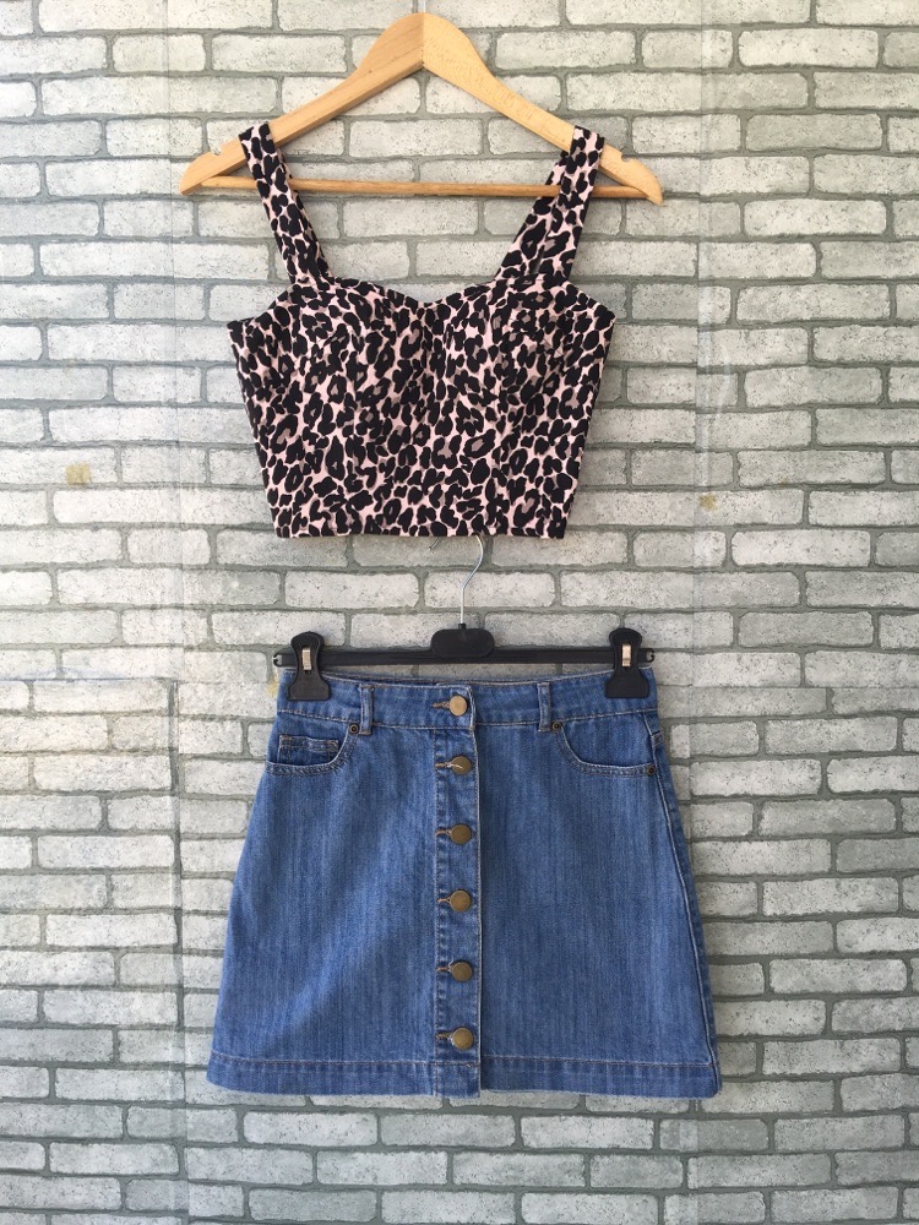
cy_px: 612
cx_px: 460
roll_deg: -0.1
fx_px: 1027
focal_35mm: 29
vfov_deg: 61.7
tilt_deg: -2.0
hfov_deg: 48.2
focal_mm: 4.15
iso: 25
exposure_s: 1/285
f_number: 2.2
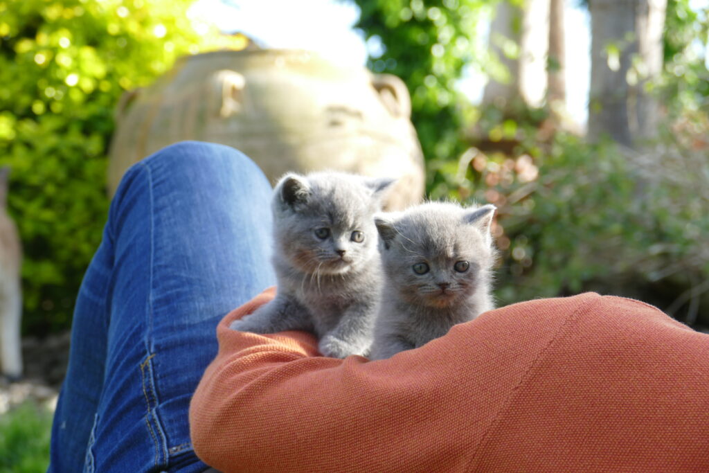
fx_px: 2324
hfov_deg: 17.3
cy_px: 236
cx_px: 354
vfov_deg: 11.6
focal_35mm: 118
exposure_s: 1/160
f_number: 3.9
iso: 125
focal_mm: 43.05
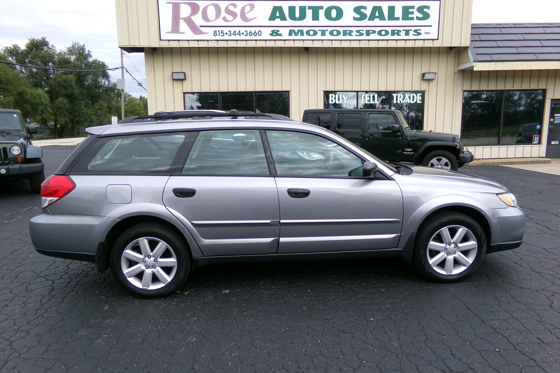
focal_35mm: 25
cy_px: 195
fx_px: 389
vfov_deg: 51.3
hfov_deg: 71.5
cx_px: 280
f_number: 3.7
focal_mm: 4.3
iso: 100
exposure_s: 1/450
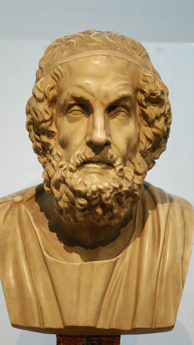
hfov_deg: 13.8
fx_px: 800
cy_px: 173
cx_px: 93
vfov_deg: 24.3
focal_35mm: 88
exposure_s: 1/100
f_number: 5
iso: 800
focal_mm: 55
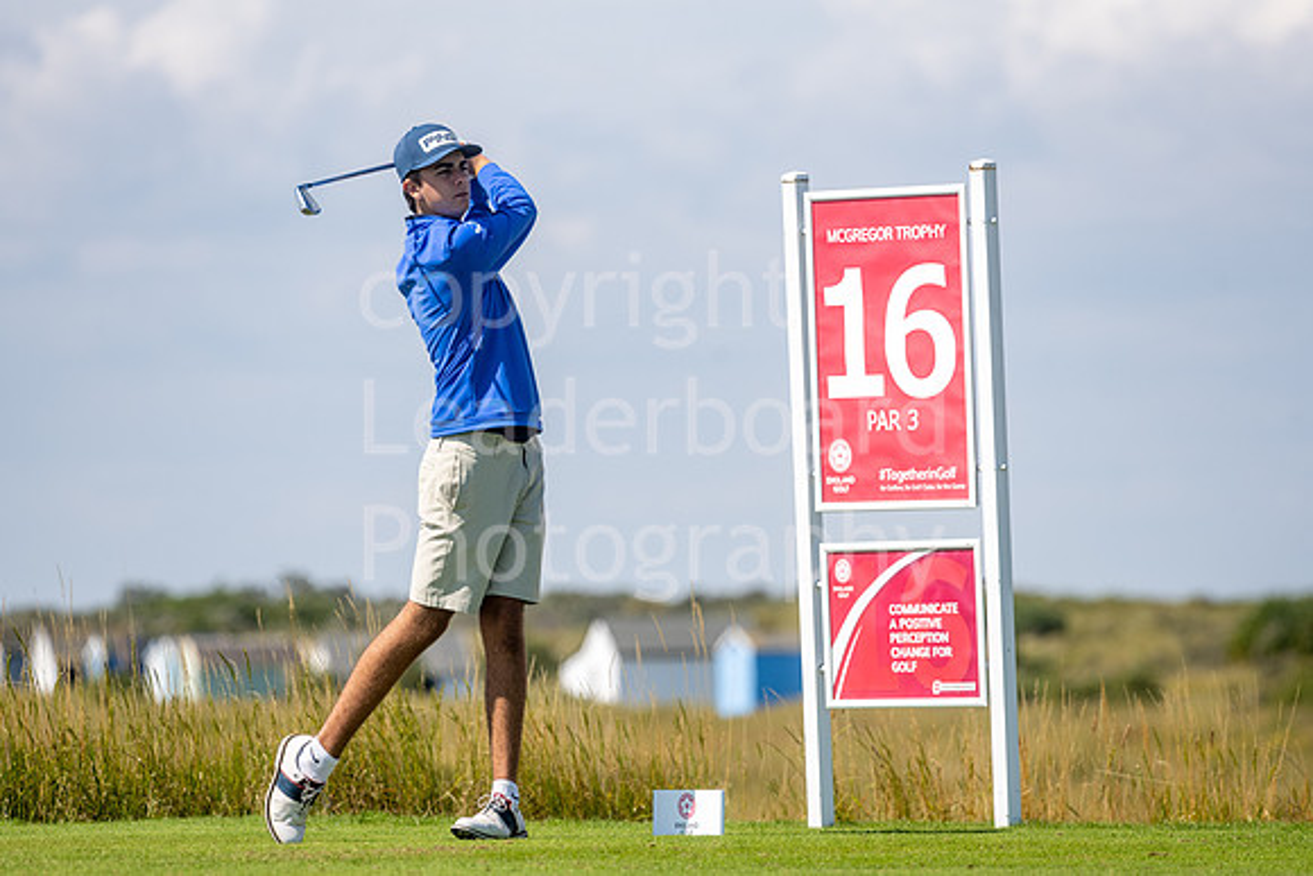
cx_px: 656
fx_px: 10944
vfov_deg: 4.6
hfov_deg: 6.9
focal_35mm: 300
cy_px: 438
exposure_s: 1/800
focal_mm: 300
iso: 160
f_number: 5.6
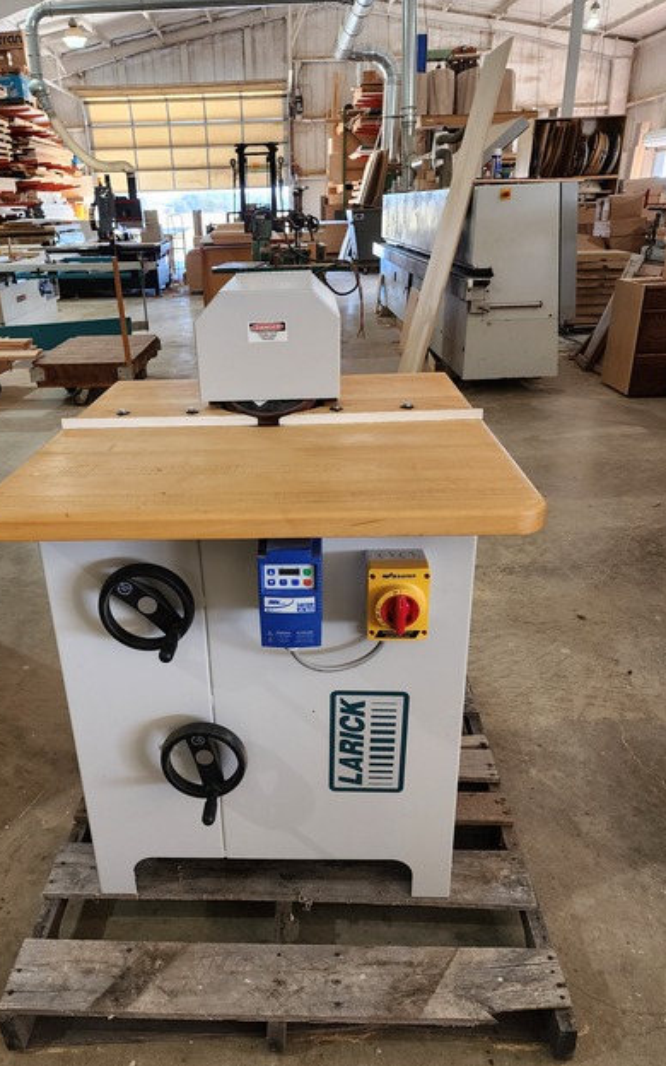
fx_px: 726
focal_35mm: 25
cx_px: 275
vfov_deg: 72.5
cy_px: 545
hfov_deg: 49.0
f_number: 1.8
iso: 200
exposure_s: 1/120
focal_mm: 6.4
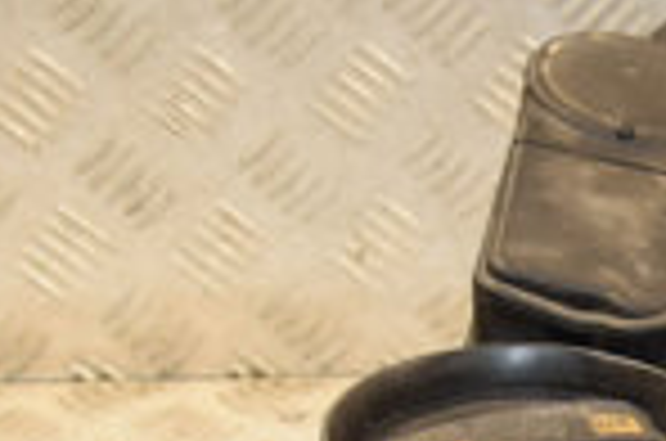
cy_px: 702
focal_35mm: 182
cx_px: 958
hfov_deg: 10.9
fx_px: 3360
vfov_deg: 7.4
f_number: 6.3
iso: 800
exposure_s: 1/200
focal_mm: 28
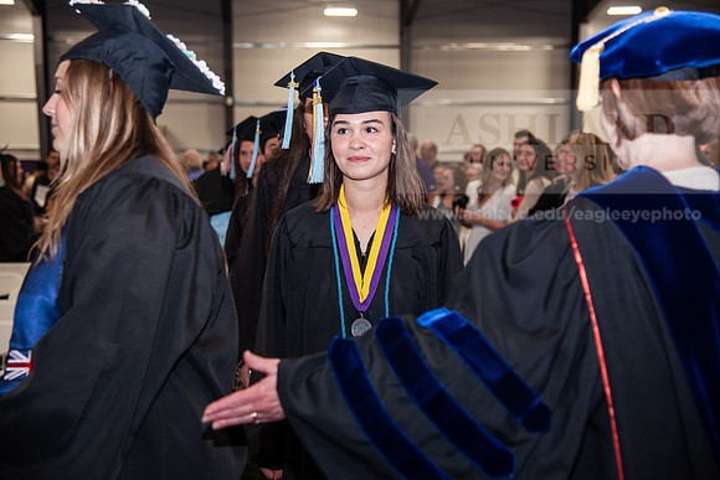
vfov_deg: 21.9
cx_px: 360
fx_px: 1240
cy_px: 240
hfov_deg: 32.4
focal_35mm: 62
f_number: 4
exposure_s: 1/125
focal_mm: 62
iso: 1000
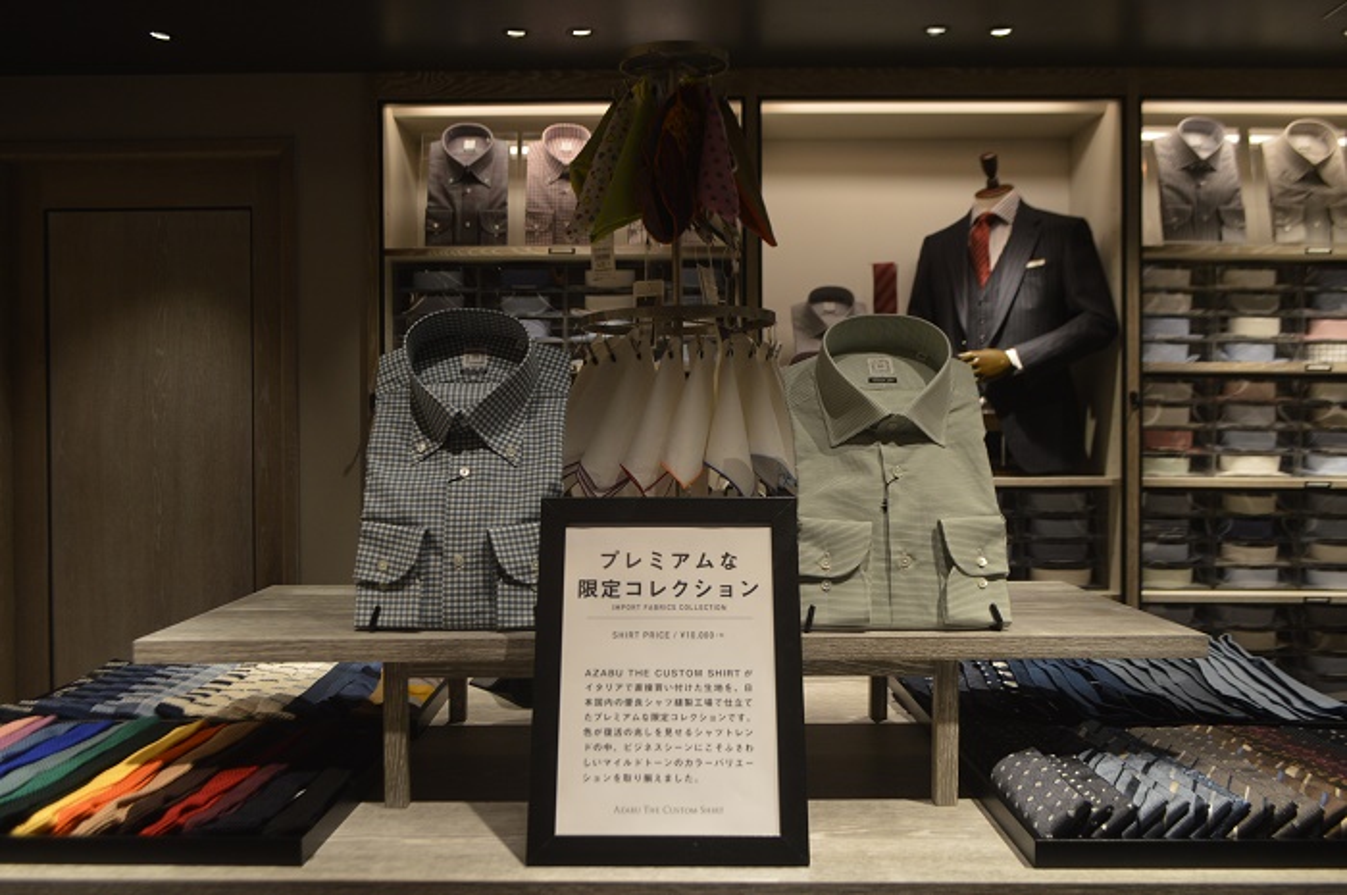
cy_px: 448
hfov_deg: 57.3
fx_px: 1233
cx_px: 674
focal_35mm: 33
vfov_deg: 39.9
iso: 400
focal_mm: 22
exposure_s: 1/80
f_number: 4.5
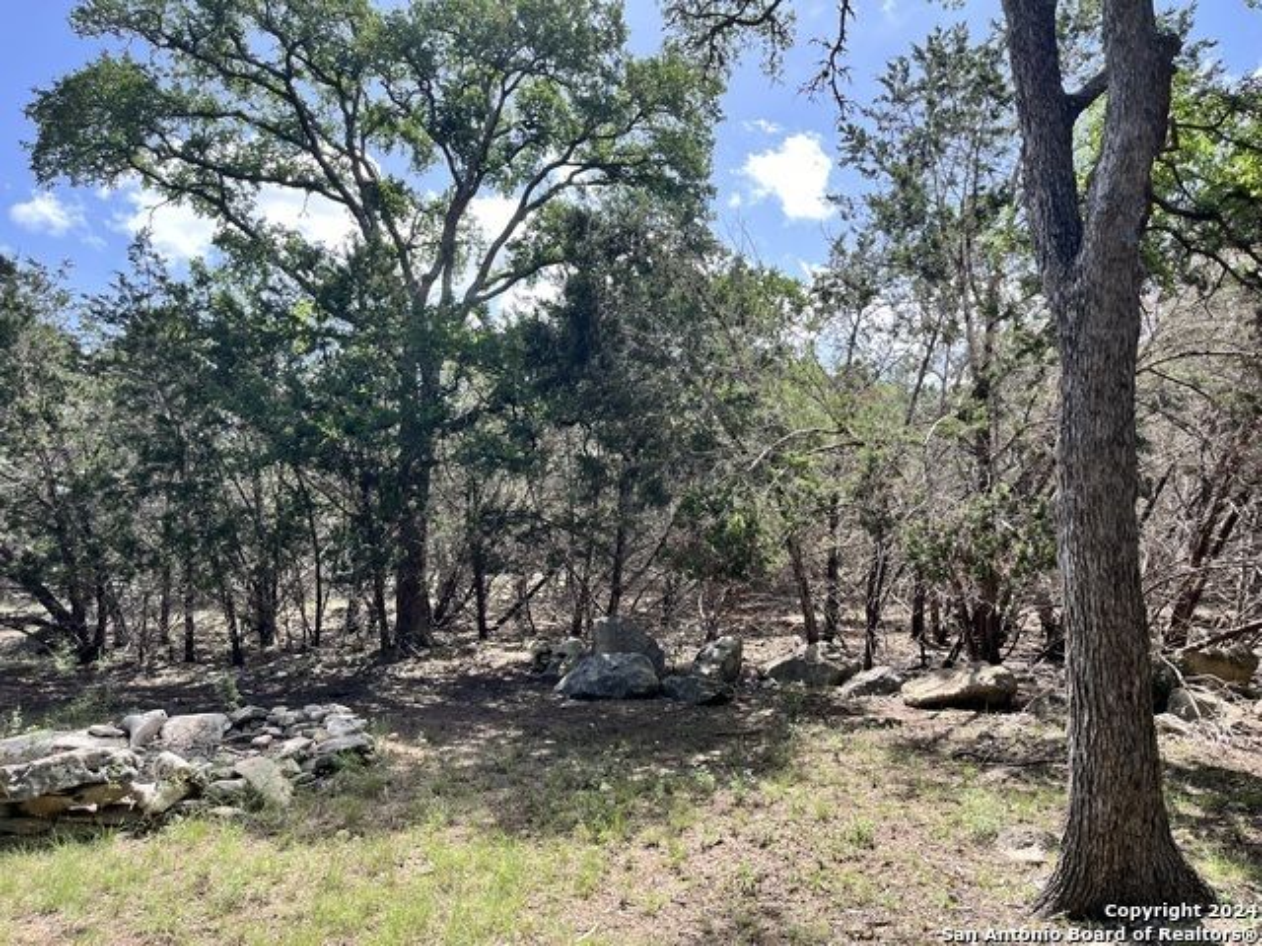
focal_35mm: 26
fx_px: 948
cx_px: 631
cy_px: 473
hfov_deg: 67.3
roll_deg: +0.4
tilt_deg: +3.8
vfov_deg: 53.1
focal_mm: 5.1
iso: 50
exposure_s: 1/864
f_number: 1.6
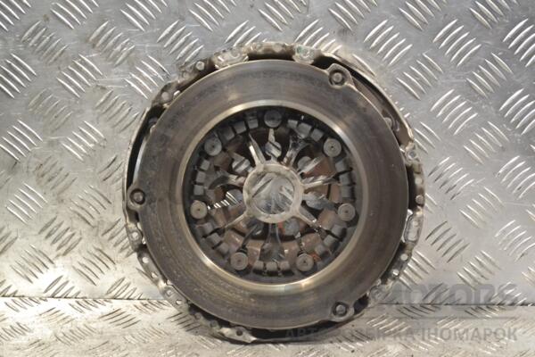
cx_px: 268
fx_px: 1226
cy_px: 178
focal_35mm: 82
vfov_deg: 16.6
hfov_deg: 24.6
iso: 3200
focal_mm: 55
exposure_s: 1/125
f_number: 5.6
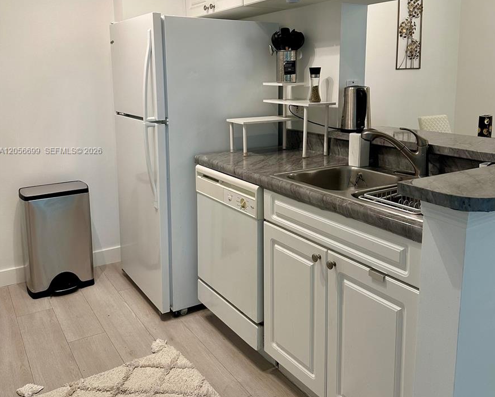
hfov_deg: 55.6
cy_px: 151
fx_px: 469
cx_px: 251
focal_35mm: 32
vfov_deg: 45.5
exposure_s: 1/120
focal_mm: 6.86
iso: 160
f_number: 1.78
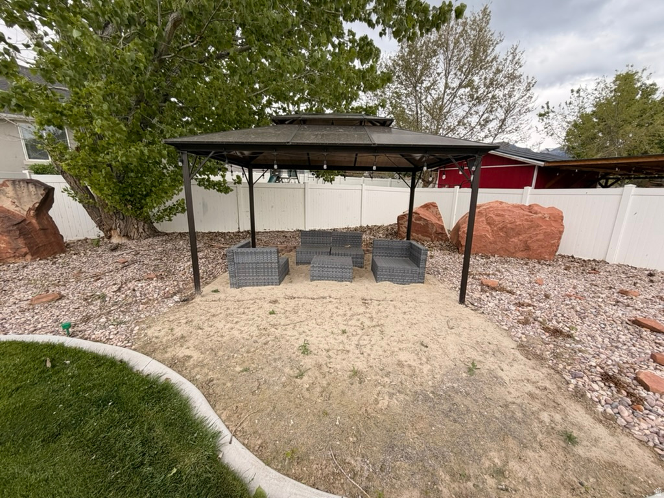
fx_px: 269
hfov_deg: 102.1
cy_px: 249
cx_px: 332
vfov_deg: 85.7
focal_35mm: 14
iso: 64
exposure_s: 1/502
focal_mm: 2.22
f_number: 2.2
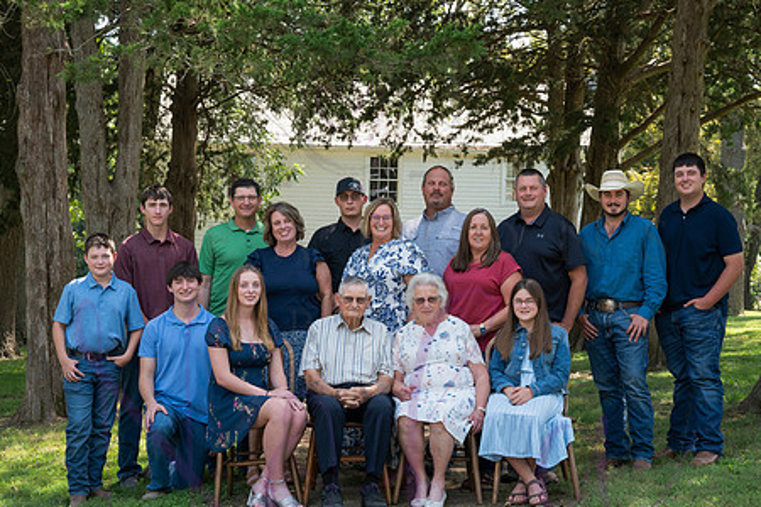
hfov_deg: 30.1
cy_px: 324
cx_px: 359
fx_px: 1416
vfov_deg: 20.3
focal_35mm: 67
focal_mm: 52
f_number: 8
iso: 400
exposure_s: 1/160
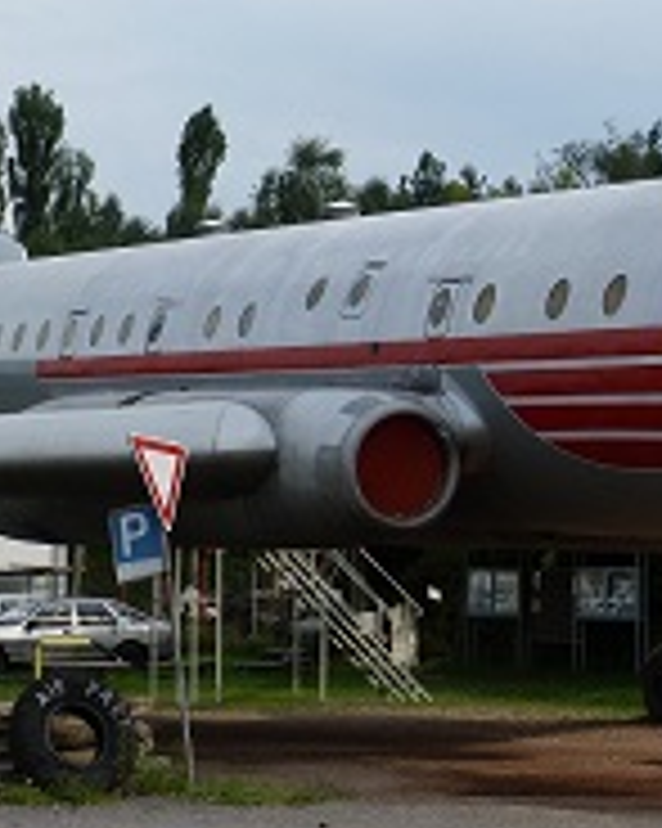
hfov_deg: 10.8
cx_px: 495
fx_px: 3481
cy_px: 310
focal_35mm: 142
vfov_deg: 13.6
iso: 80
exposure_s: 1/320
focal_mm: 12.1
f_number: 5.6
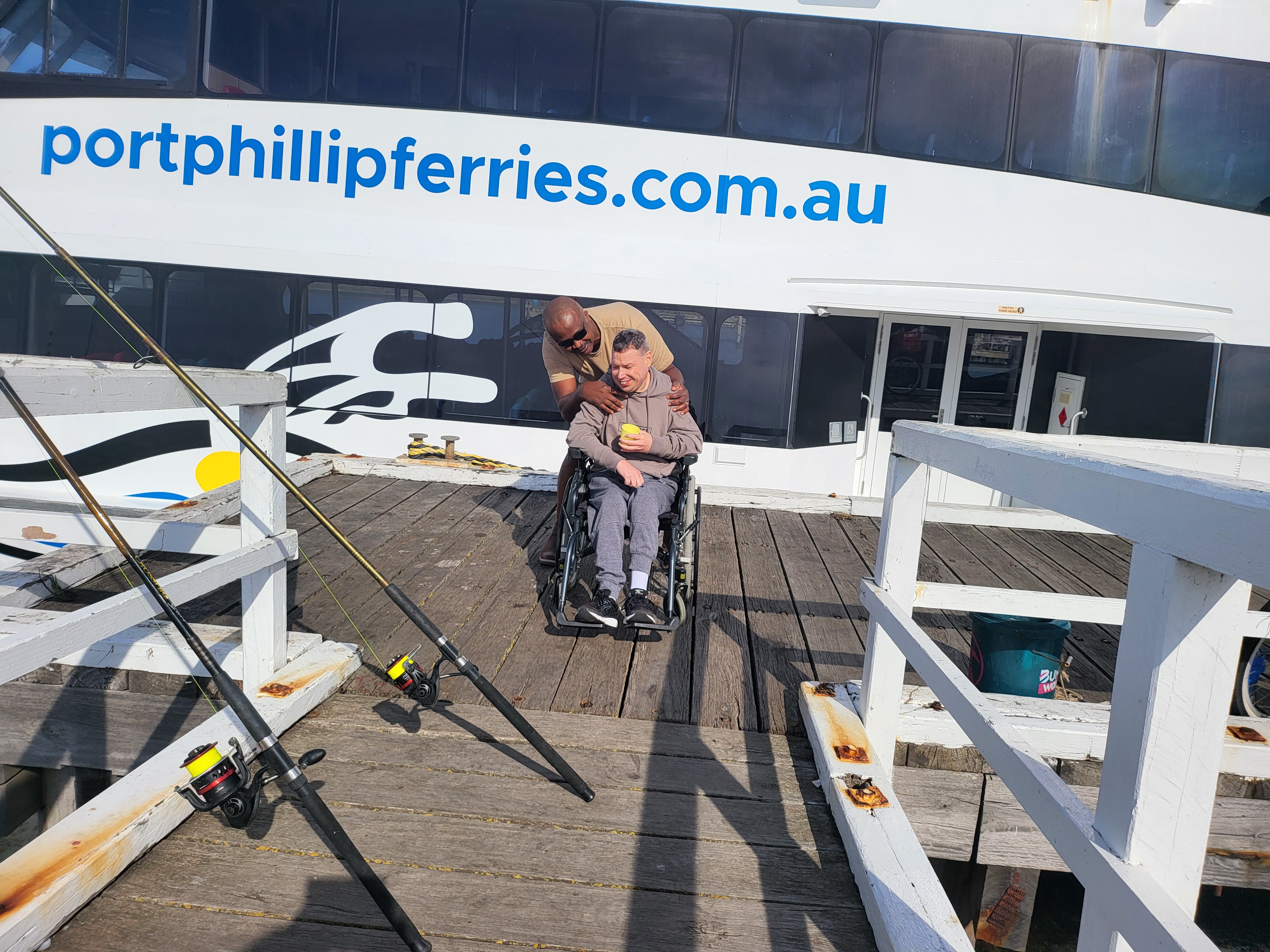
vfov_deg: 56.8
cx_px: 635
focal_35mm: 24
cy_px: 476
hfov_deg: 71.6
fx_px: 881
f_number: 1.8
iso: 40
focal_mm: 5
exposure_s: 1/5314
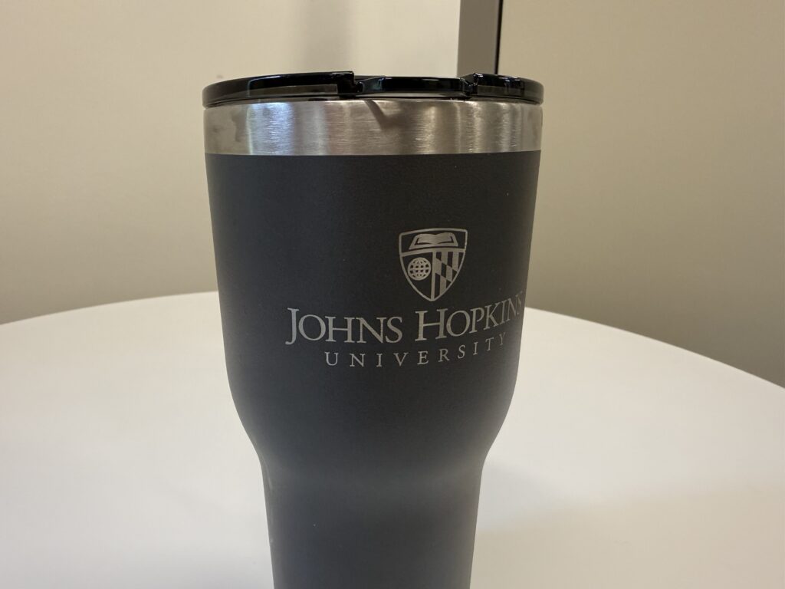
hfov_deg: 71.6
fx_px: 544
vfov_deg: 56.8
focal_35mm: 24
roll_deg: -0.1
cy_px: 294
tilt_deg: -15.7
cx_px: 392
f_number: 2.2
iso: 125
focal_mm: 2.22
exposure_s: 1/99
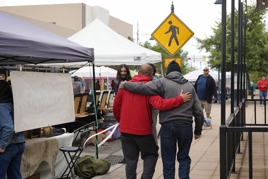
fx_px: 432
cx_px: 147
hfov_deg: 34.5
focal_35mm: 58
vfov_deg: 23.4
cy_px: 91
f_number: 5
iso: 100
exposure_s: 1/250
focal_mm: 52
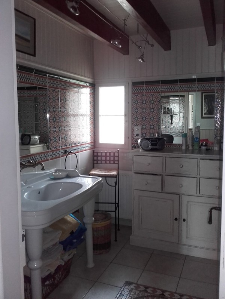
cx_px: 112
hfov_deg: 45.4
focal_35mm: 31
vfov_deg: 58.4
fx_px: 269
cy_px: 150
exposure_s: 1/16
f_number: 2.2
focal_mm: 3.3
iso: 150
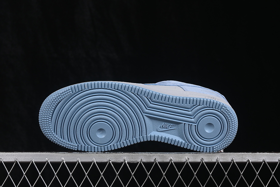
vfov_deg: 18.2
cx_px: 140
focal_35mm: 75
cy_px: 94
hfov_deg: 27.0
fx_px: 583
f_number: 8
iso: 160
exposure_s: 1/80
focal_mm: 50
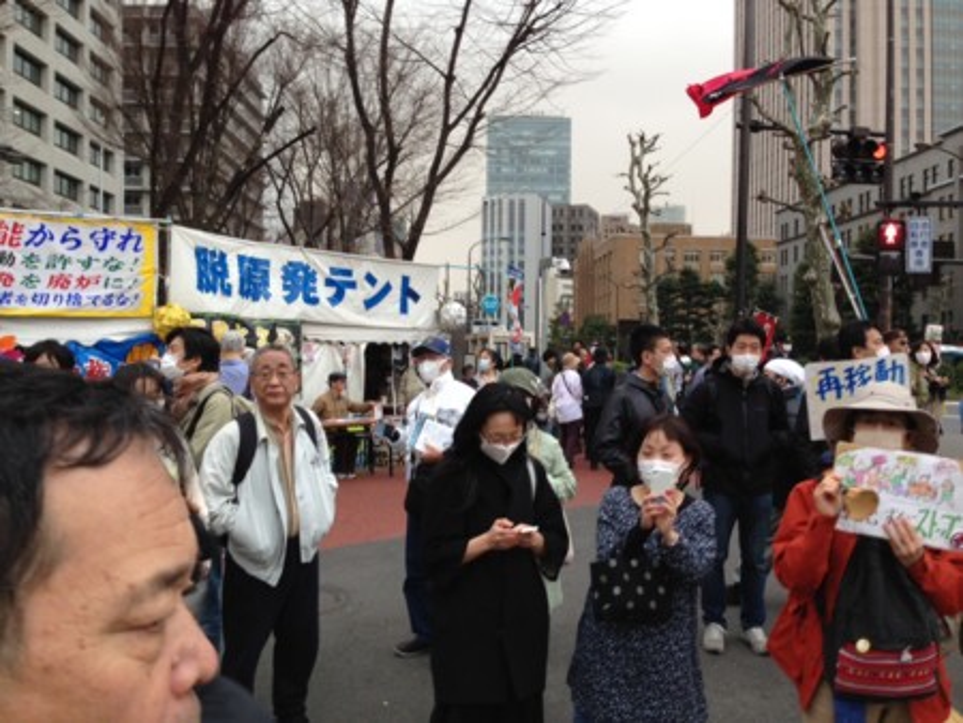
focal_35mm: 33
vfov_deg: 43.0
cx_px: 482
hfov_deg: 55.3
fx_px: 919
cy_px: 362
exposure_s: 1/120
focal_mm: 4.13
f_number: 2.4
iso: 64
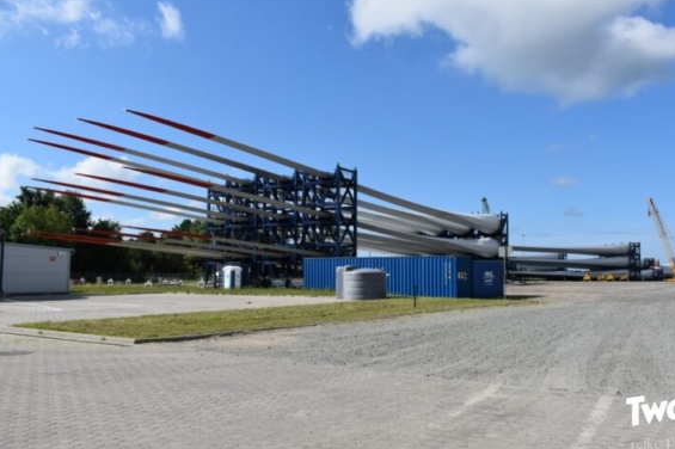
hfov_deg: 55.7
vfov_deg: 38.8
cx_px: 373
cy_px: 227
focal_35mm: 34
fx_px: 637
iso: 400
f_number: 8
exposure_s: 1/2000
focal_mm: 20
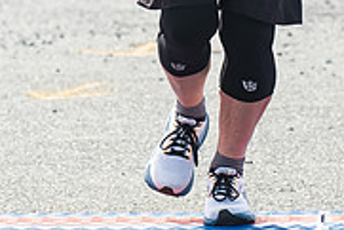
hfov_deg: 4.5
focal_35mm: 454
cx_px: 136
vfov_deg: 3.0
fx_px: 4342
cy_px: -255
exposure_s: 1/1250
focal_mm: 92
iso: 250
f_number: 4.5
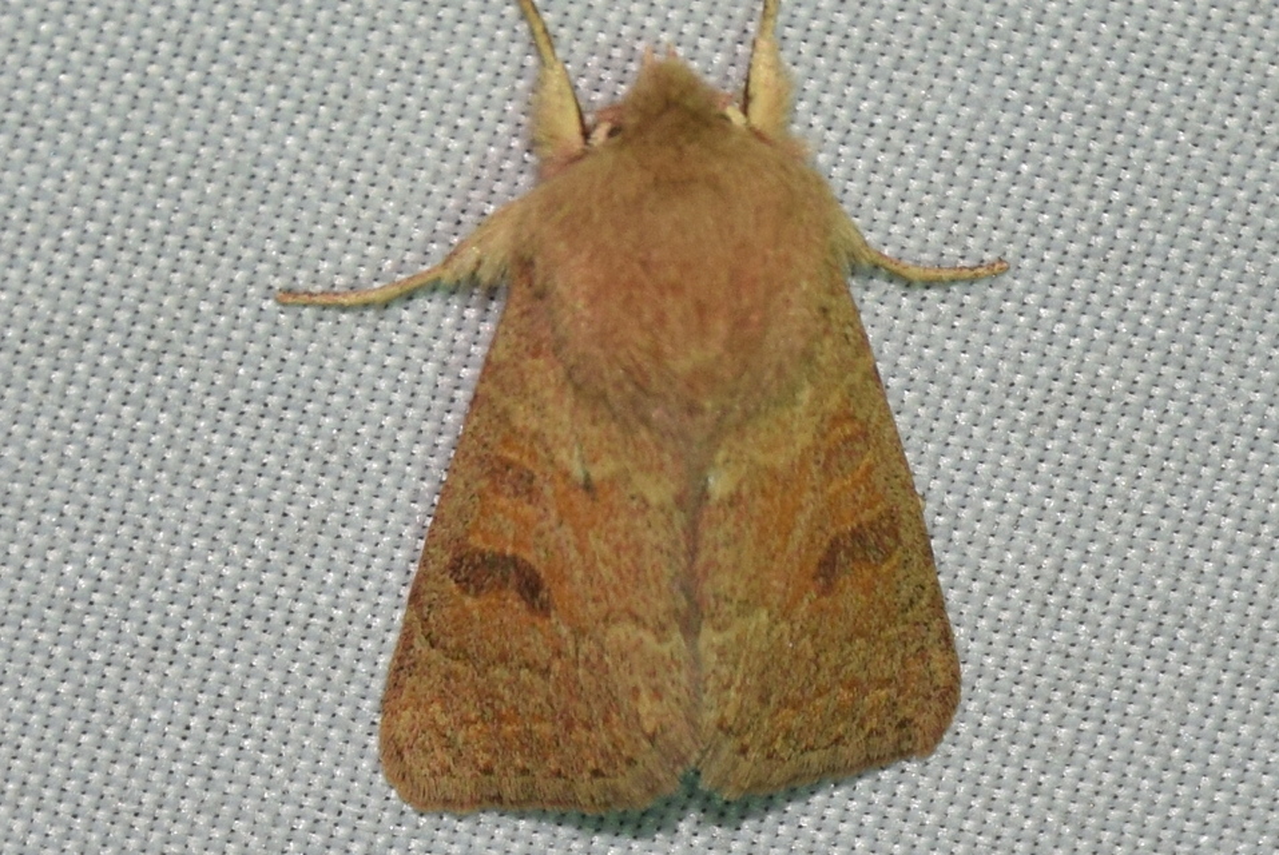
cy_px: 428
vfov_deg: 6.6
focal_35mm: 210
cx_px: 640
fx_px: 7467
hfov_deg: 9.8
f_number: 10
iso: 400
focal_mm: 140
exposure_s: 1/160
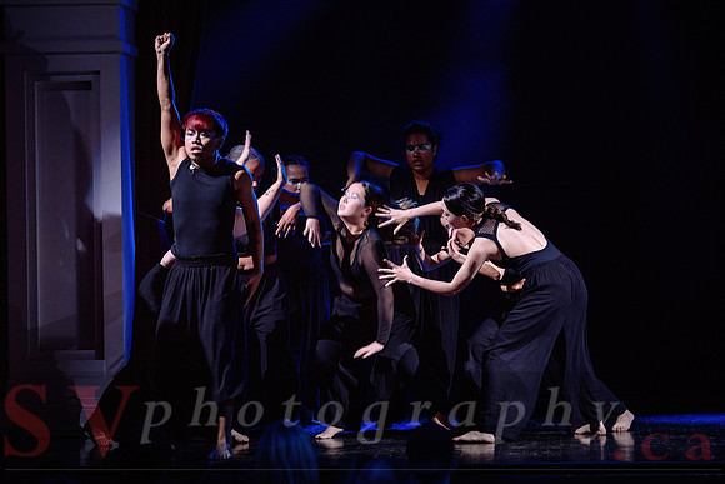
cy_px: 226
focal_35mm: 144
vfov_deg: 9.5
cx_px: 389
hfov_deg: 14.2
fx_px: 2910
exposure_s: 1/200
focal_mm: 130
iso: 1600
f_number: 2.8
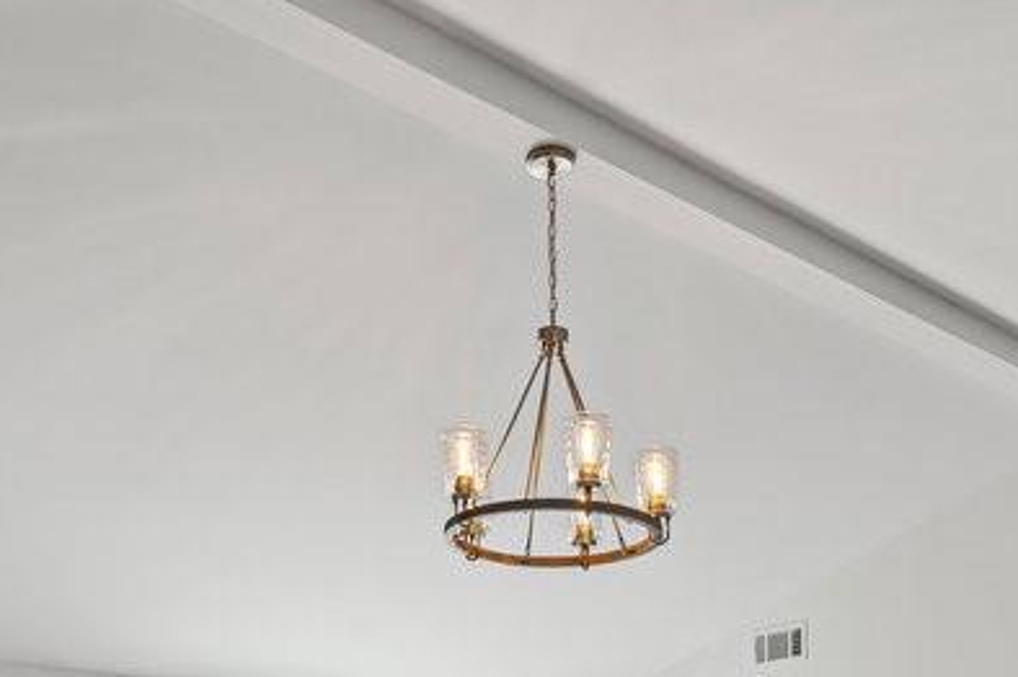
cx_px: 612
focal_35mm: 52
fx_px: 1469
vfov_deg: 22.3
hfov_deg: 38.1
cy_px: 955
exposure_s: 1/13
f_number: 11
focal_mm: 16
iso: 100
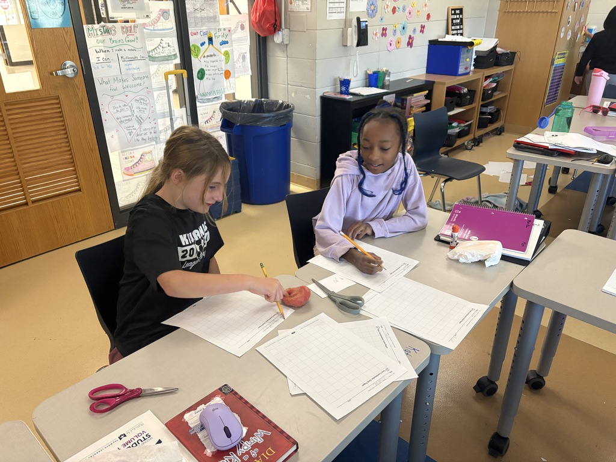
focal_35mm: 26
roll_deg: +0.5
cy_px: 231
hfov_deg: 67.3
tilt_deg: -26.6
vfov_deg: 53.1
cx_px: 308
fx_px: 463
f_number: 1.6
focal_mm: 5.96
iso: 400
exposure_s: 1/60
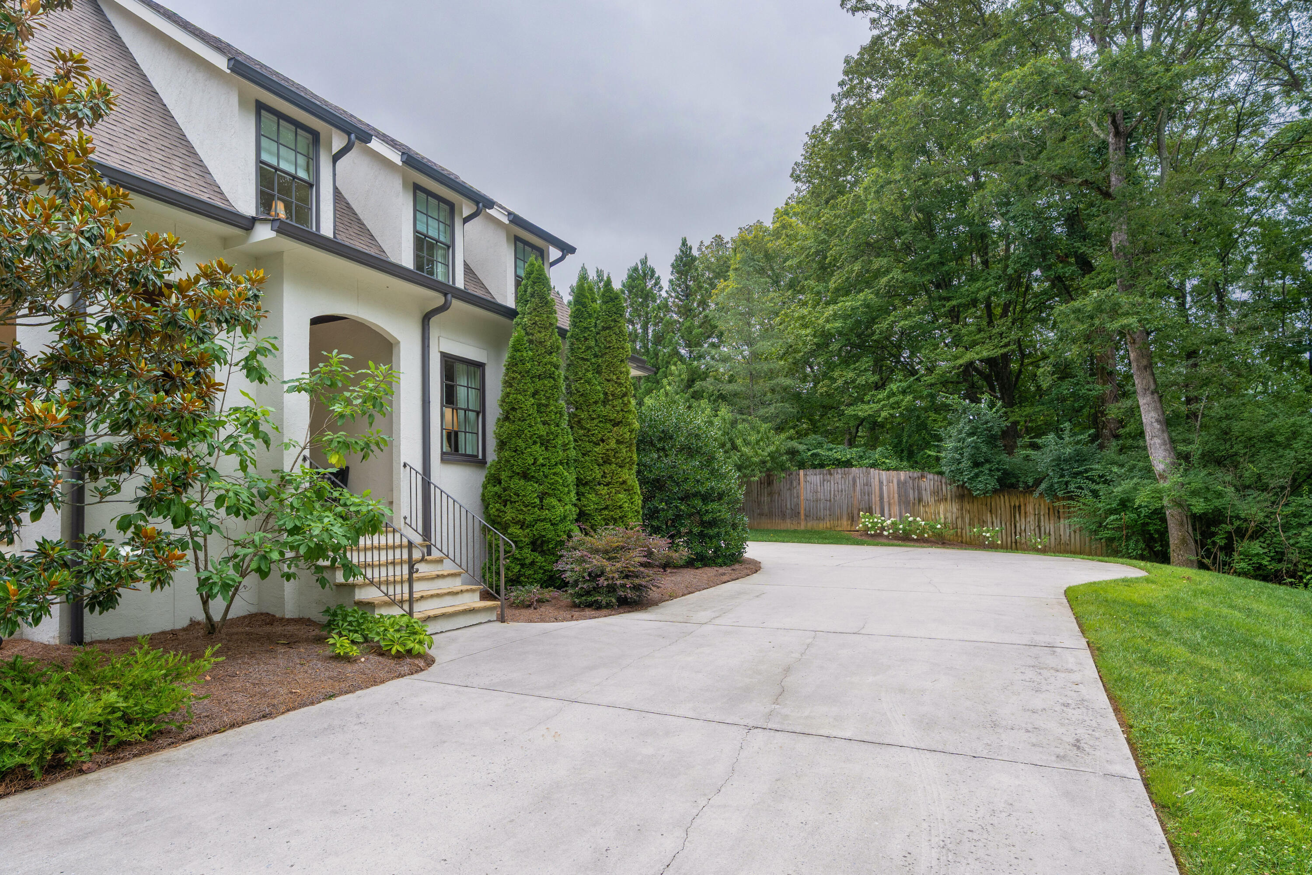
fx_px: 692
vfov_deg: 64.6
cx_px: 656
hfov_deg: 86.9
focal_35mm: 19
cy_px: 438
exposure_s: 1/160
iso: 320
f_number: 7.1
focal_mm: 19
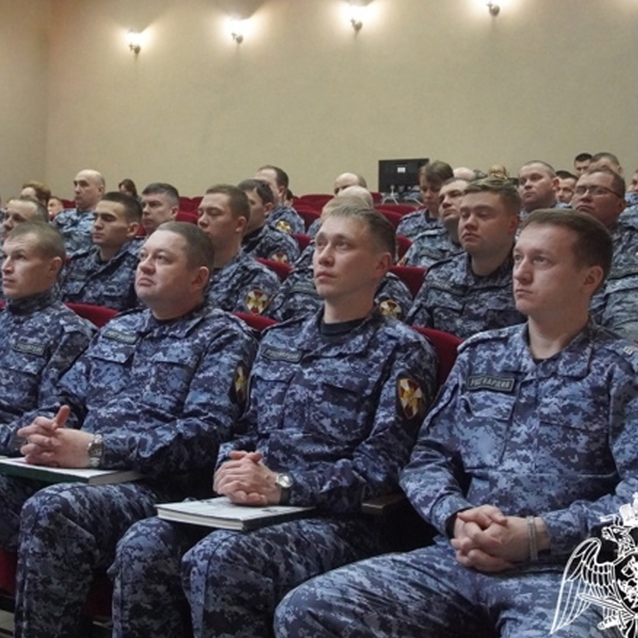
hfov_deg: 34.9
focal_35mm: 48
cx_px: 191
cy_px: 306
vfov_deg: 35.4
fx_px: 1001
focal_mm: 22
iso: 6400
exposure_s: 1/100
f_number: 4
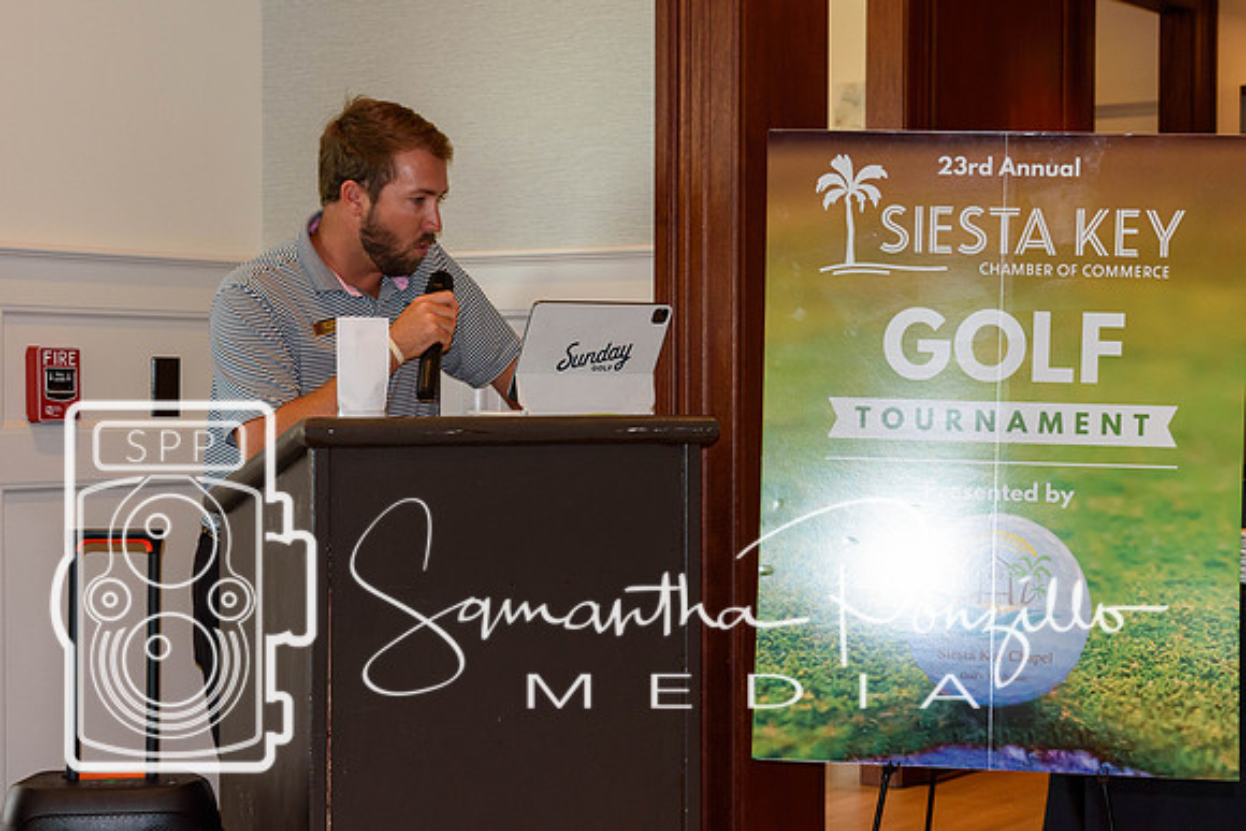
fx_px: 2337
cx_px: 623
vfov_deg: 20.2
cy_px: 416
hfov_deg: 29.9
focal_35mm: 68
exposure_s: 1/80
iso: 800
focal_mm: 45
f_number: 5
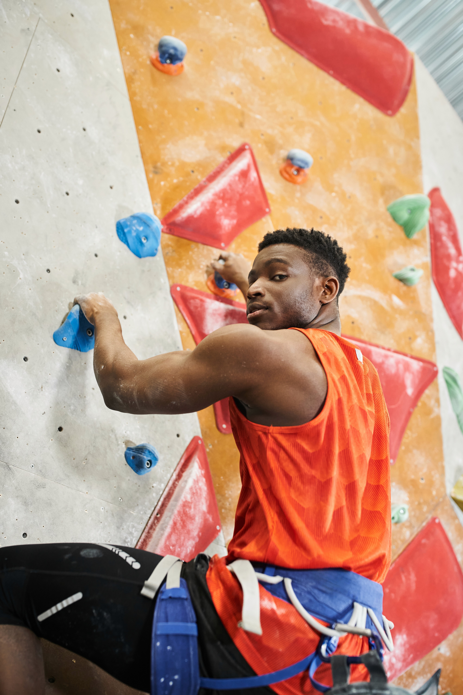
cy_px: 348
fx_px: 675
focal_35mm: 35
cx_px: 232
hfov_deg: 37.9
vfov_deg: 54.4
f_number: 2.5
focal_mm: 35
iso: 1000
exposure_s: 1/200
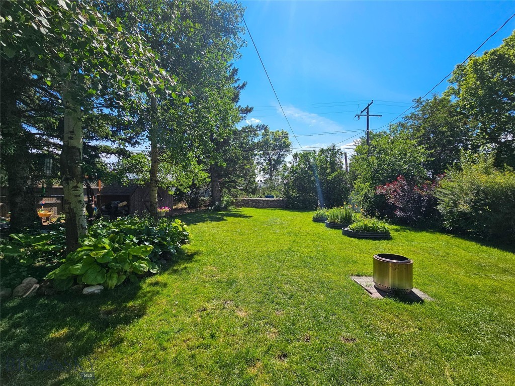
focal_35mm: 13
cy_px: 193
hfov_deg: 106.2
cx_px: 258
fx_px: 193
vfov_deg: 89.9
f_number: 2.2
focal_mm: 2.2
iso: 50
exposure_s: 1/2100
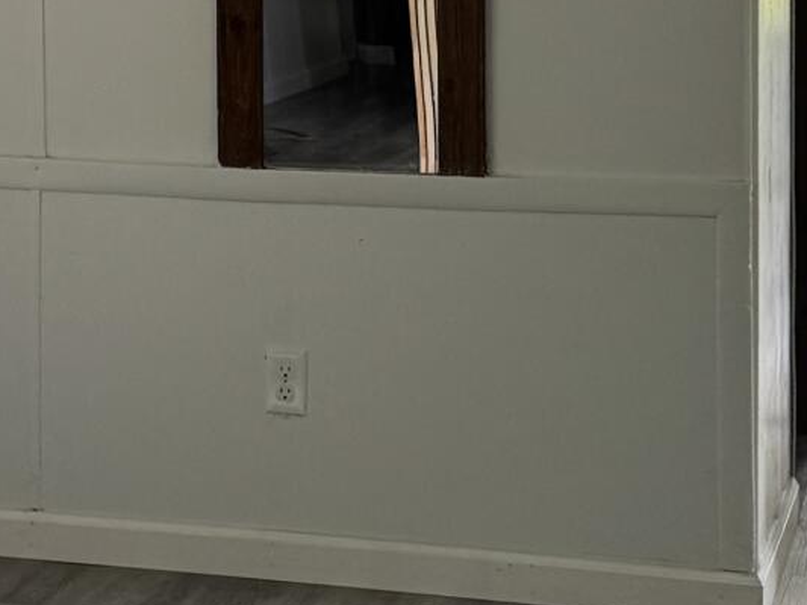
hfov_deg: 14.3
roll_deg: +1.1
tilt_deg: -3.9
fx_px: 3148
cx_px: -70
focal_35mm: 135
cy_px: -129
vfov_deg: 10.8
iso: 160
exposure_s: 1/121
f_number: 1.78
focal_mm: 6.76
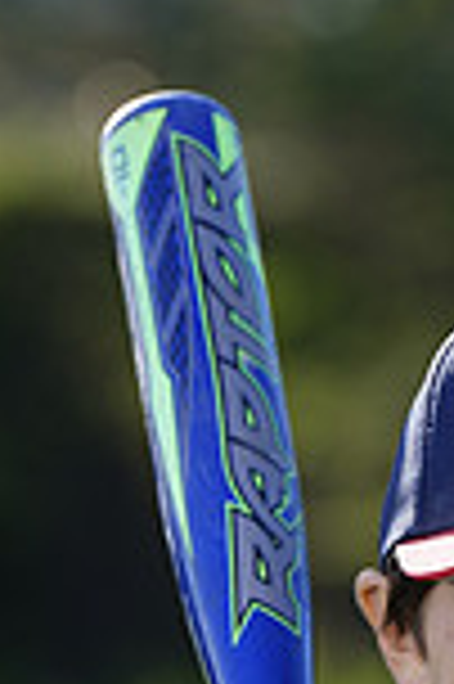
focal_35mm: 731
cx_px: 501
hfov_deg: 1.9
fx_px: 13859
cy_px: 1066
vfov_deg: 2.8
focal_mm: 191
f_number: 5
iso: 100
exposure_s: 1/250
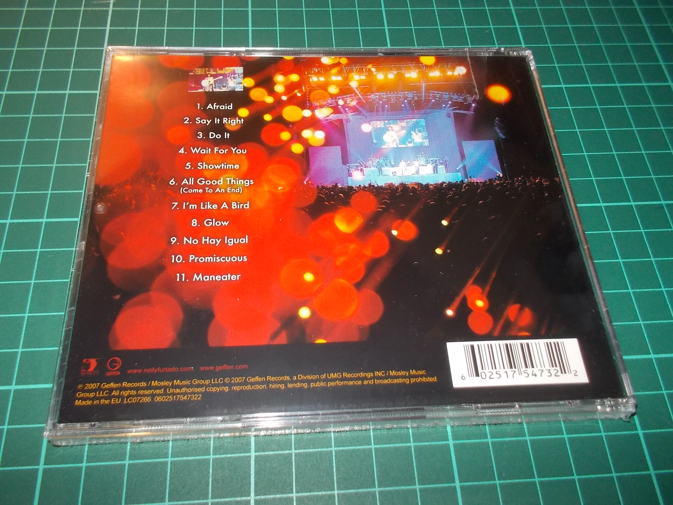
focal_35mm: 29
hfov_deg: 61.7
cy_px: 252
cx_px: 336
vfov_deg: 48.2
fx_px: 564
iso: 200
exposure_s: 1/30
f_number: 3.3
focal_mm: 4.1
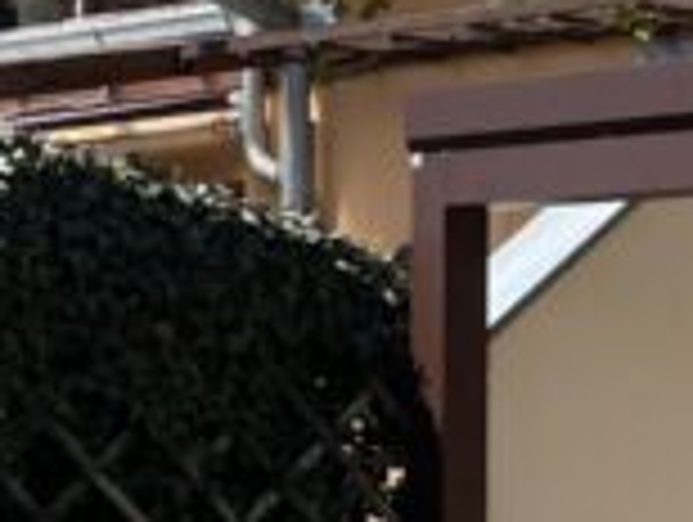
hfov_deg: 15.4
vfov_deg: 13.4
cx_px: 1278
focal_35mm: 108
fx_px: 2165
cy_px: 616
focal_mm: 4.2
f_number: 1.6
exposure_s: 1/2506
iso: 32
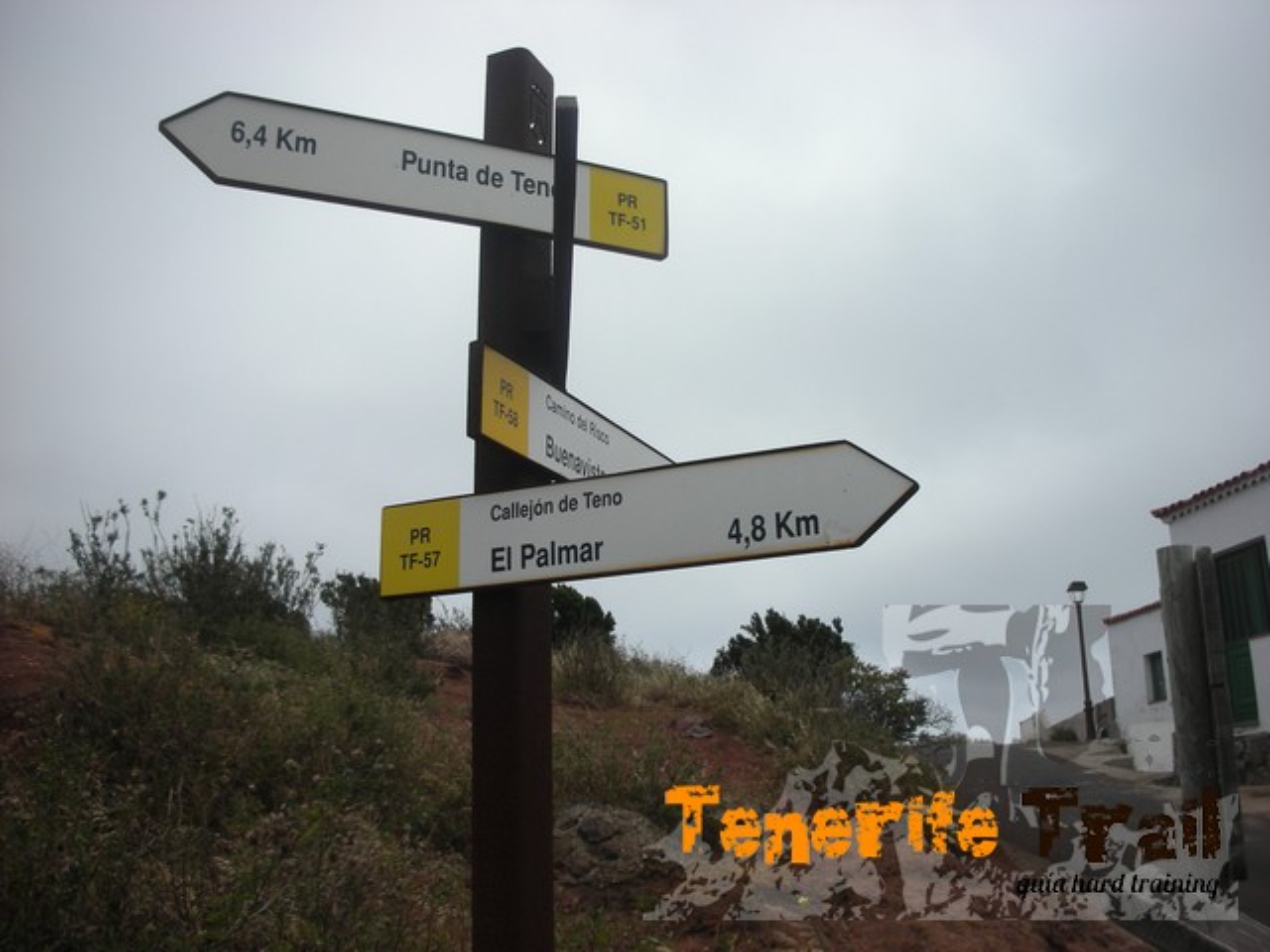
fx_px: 1284
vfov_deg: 40.7
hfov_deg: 52.6
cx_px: 635
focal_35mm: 35
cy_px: 476
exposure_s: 1/136
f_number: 8.5
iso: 50
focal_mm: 5.8
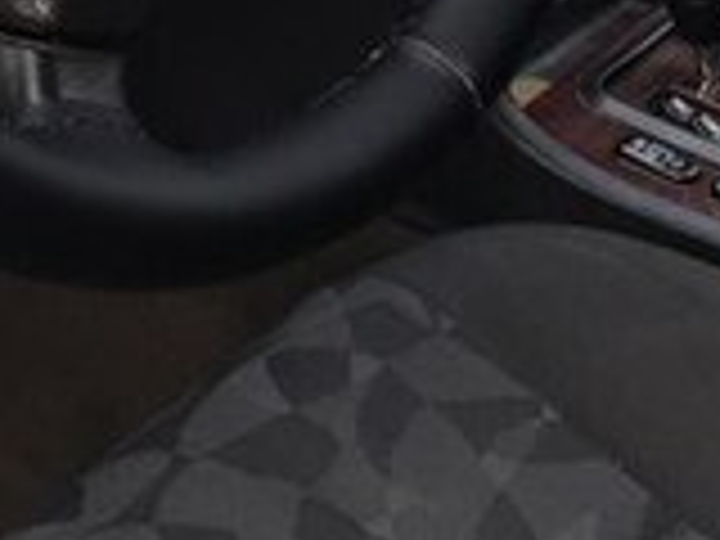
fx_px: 2496
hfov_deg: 16.3
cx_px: 112
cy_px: -542
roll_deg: +1.0
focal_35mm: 120
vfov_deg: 11.2
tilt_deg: -18.5
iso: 40
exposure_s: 1/100
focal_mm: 4.15
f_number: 2.2
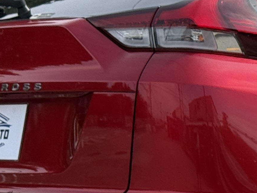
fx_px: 1670
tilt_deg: +1.8
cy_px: 135
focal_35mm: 225
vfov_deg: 6.6
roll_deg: -1.0
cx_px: 414
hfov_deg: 8.6
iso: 80
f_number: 1.78
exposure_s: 1/3534
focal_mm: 6.76
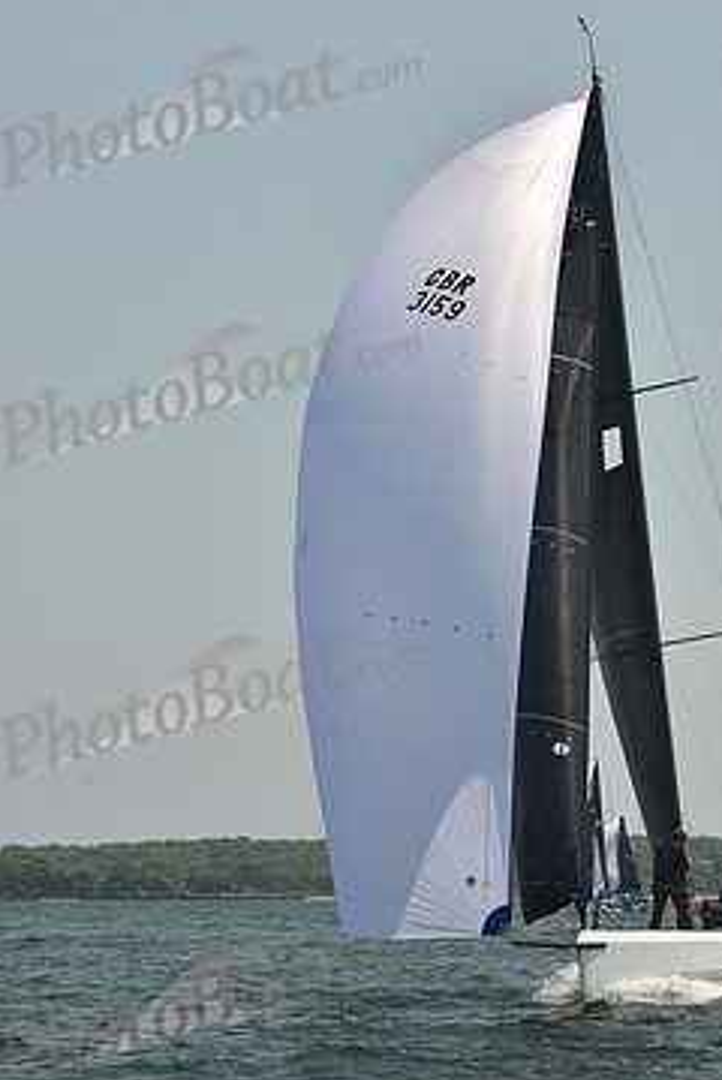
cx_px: 579
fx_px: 3393
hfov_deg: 12.1
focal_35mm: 113
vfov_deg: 18.1
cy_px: 502
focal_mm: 70
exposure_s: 1/640
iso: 250
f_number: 7.1
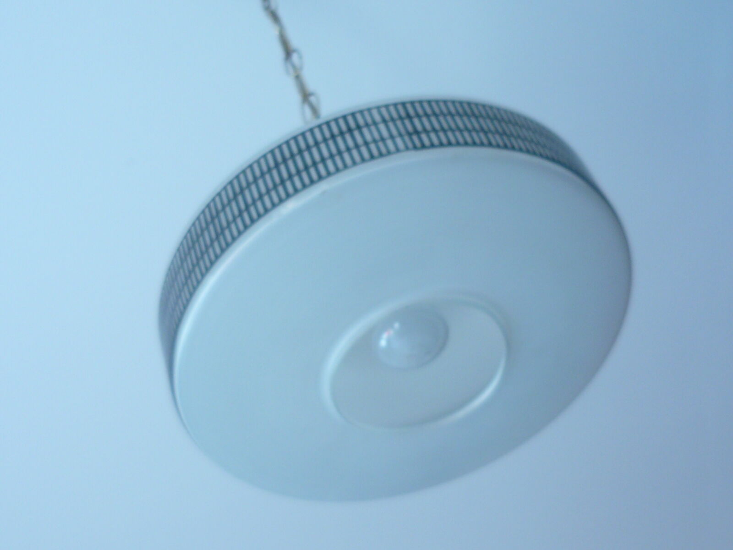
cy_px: 275
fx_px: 1228
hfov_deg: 33.2
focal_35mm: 58
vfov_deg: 25.2
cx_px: 366
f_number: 2.9
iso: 100
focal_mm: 6
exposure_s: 1/50
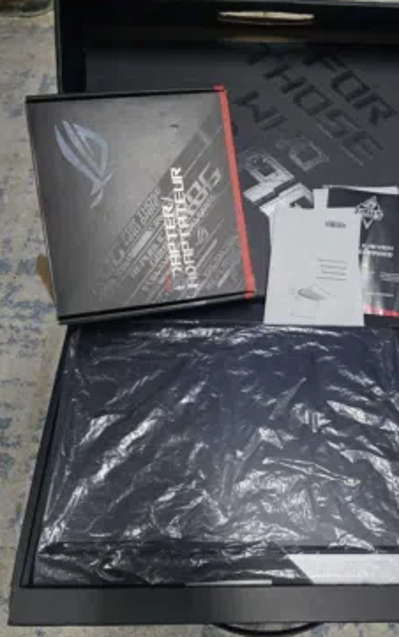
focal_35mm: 27
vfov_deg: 68.4
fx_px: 469
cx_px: 256
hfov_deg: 45.6
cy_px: 316
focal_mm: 6.3
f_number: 1.7
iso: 1000
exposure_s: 1/100
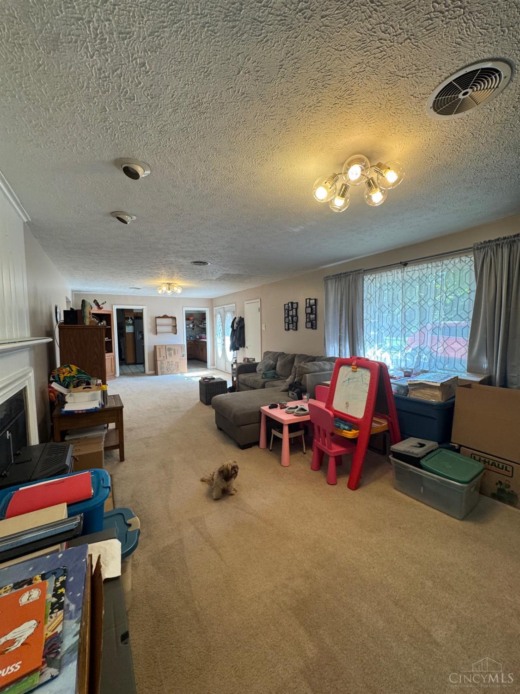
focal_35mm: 14
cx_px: 260
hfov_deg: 85.7
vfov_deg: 102.1
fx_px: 280
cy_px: 347
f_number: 2.2
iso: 160
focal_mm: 2.22
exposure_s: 1/120
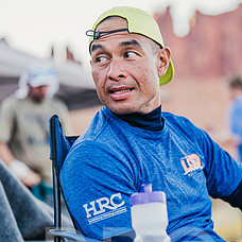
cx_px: 197
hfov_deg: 16.0
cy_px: 136
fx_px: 854
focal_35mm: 108
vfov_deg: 16.1
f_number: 1.4
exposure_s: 1/400
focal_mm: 50
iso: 100
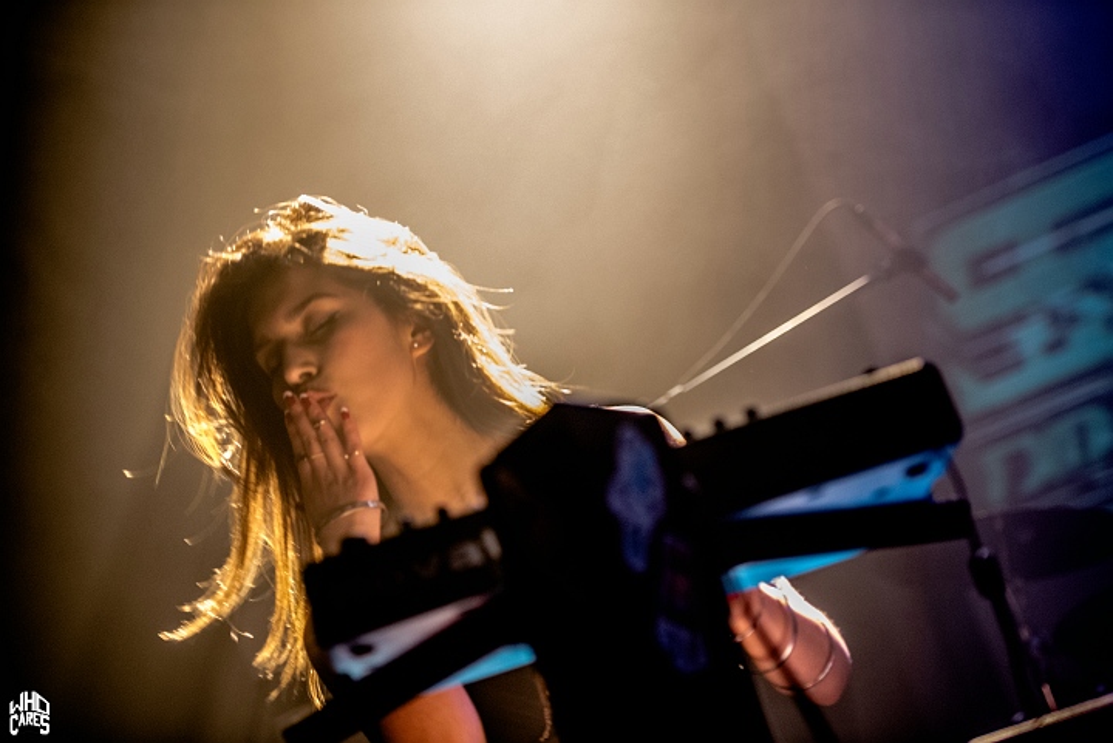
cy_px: 372
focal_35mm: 90
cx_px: 556
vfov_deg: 15.2
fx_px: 2784
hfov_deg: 22.6
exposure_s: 1/100
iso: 4000
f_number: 2.8
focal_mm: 90
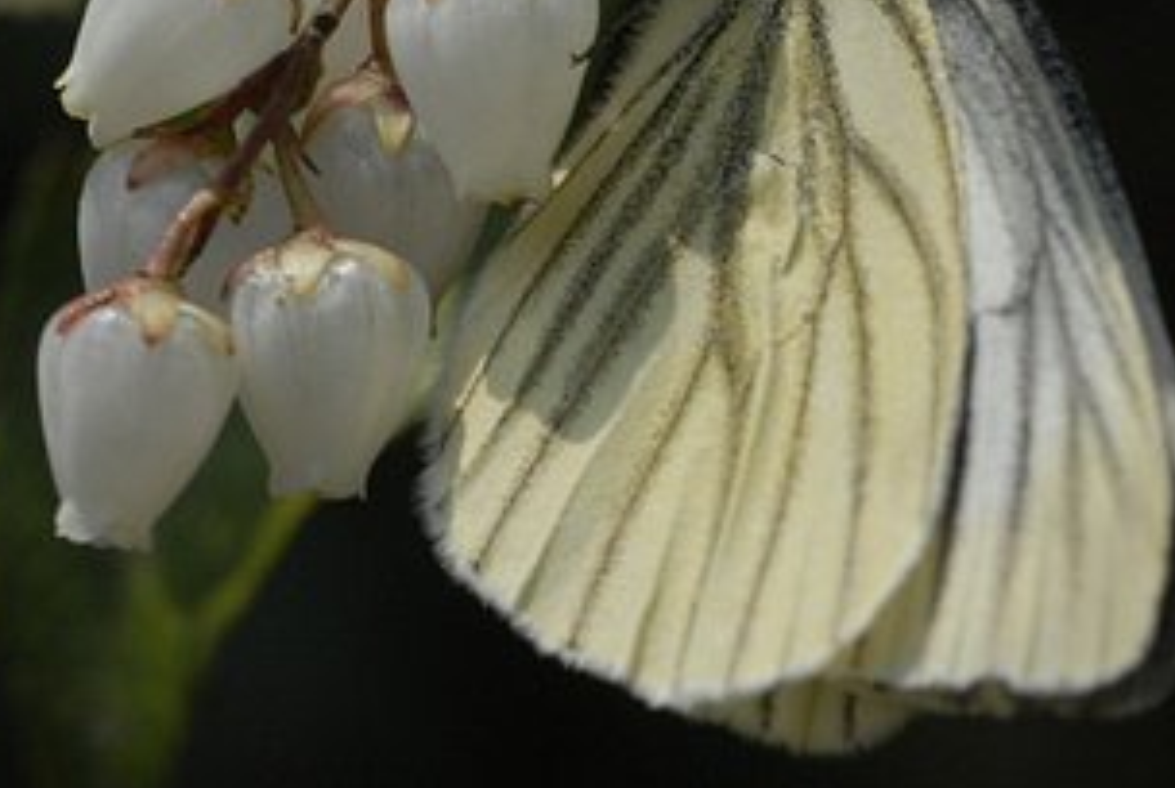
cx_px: 626
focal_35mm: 757
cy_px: 319
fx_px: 24756
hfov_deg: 2.7
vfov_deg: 1.8
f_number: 7.1
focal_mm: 150
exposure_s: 1/1250
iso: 320
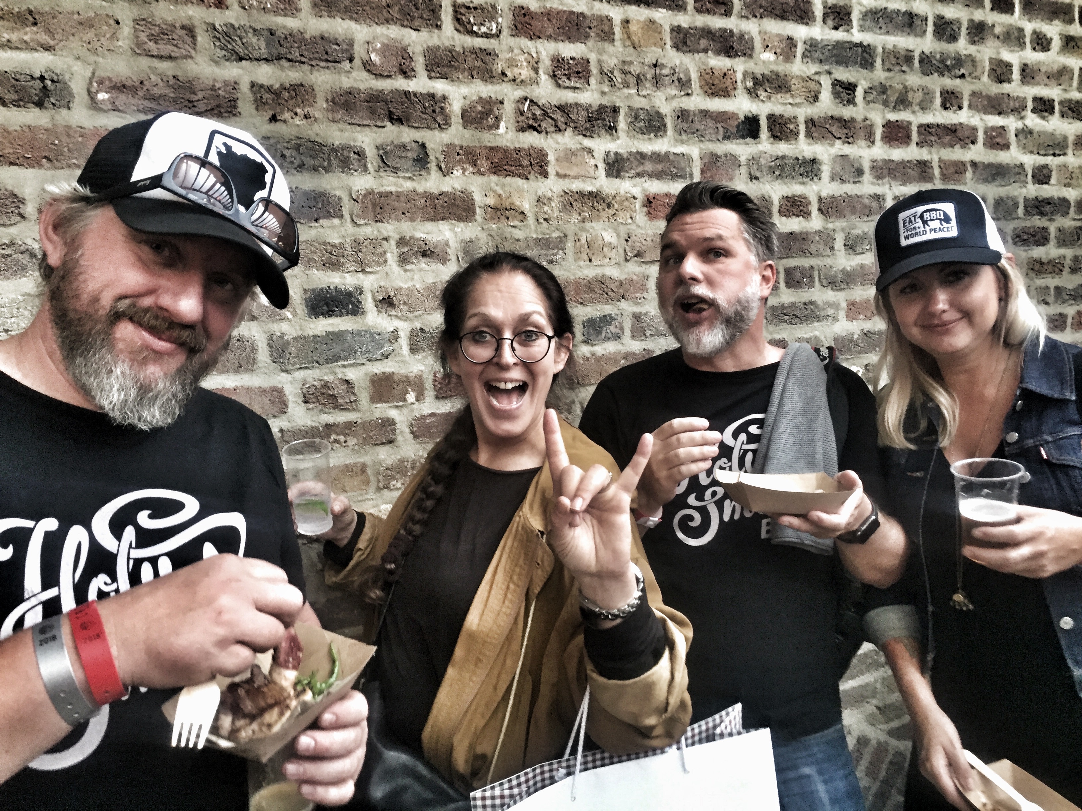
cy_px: 406
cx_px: 541
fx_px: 906
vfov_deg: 48.2
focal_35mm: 29
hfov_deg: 61.7
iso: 200
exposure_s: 1/33
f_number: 2.2
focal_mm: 4.15
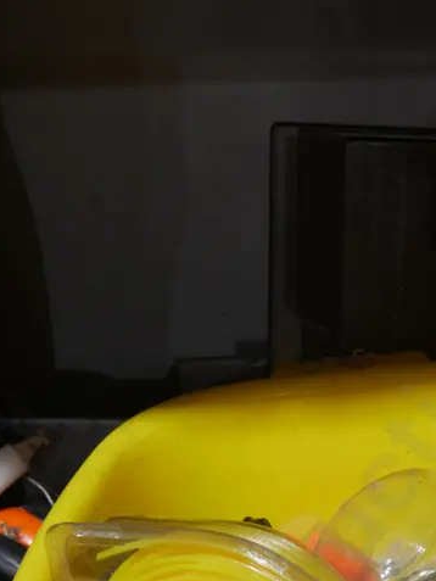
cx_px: 359
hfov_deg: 19.9
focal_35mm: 73
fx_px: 1225
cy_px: 524
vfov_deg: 25.8
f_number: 4
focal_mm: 17
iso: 400
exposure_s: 1/60
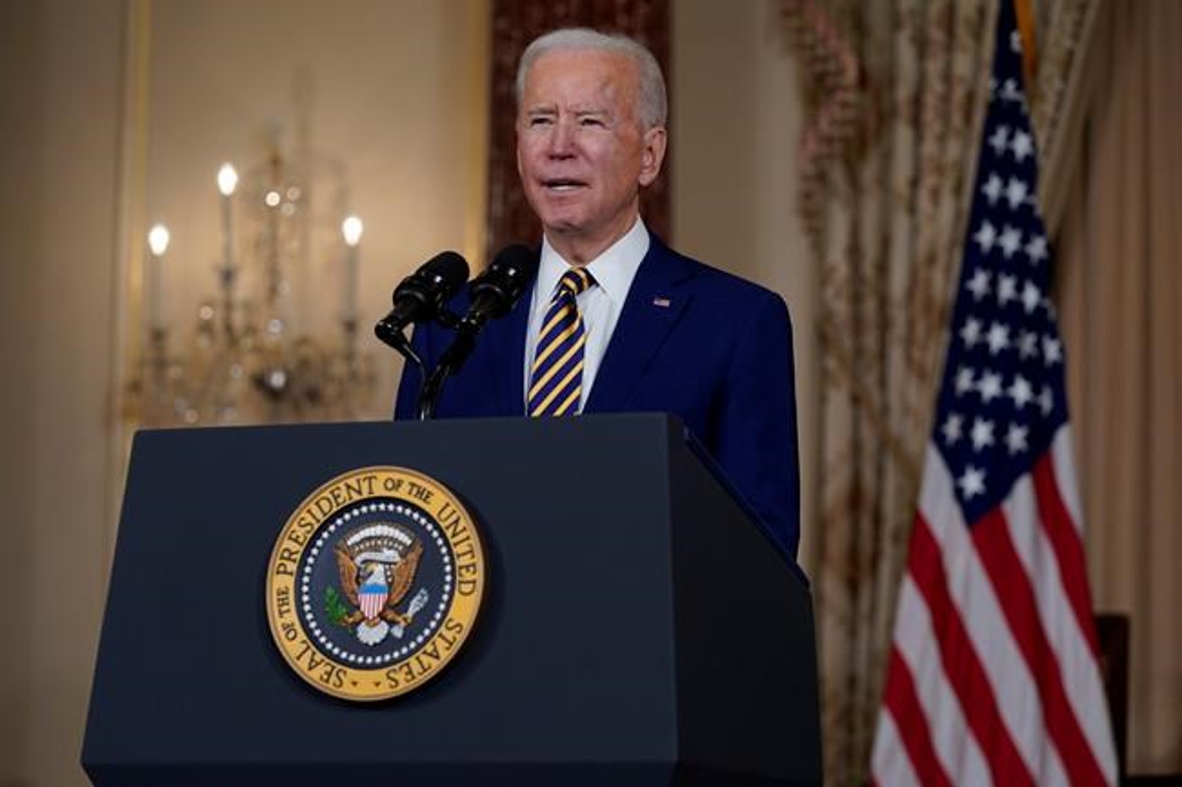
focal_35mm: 122
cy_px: 394
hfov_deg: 16.8
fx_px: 4004
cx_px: 591
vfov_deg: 11.2
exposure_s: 1/400
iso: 1250
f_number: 4
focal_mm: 122
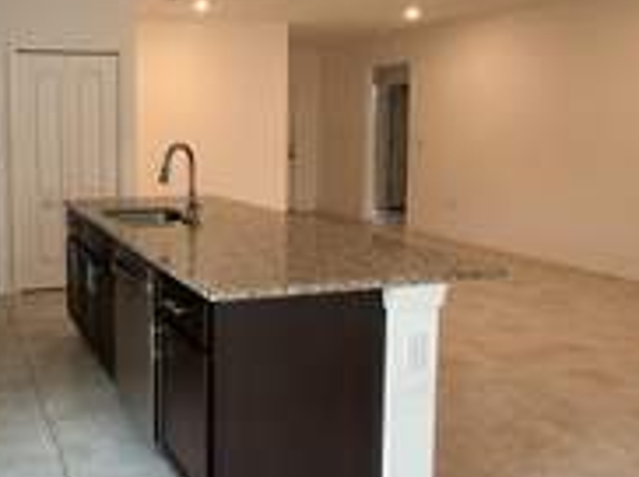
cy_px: 181
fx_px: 682
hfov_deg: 47.2
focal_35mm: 37
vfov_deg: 38.4
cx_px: 119
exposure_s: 1/60
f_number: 2.2
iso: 200
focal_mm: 2.22
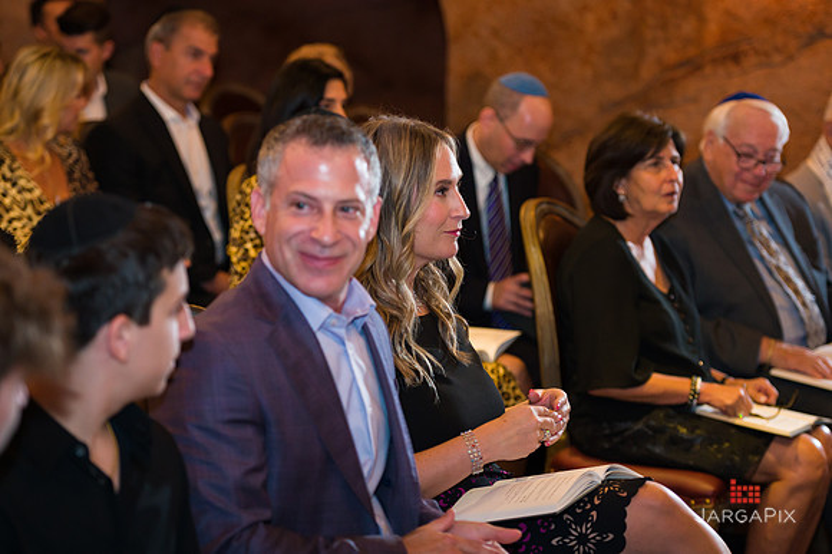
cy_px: 277
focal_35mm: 99
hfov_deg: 20.7
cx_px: 417
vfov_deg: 13.8
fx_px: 2281
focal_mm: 98
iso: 1600
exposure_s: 1/200
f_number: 3.2
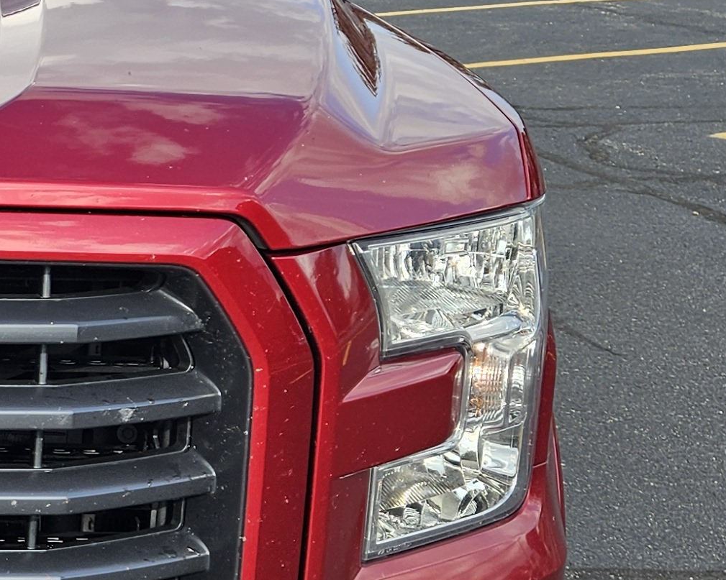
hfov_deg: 18.9
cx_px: -358
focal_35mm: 89
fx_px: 1912
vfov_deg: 17.3
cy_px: 294
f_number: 1.8
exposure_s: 1/812
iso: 25
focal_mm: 5.4
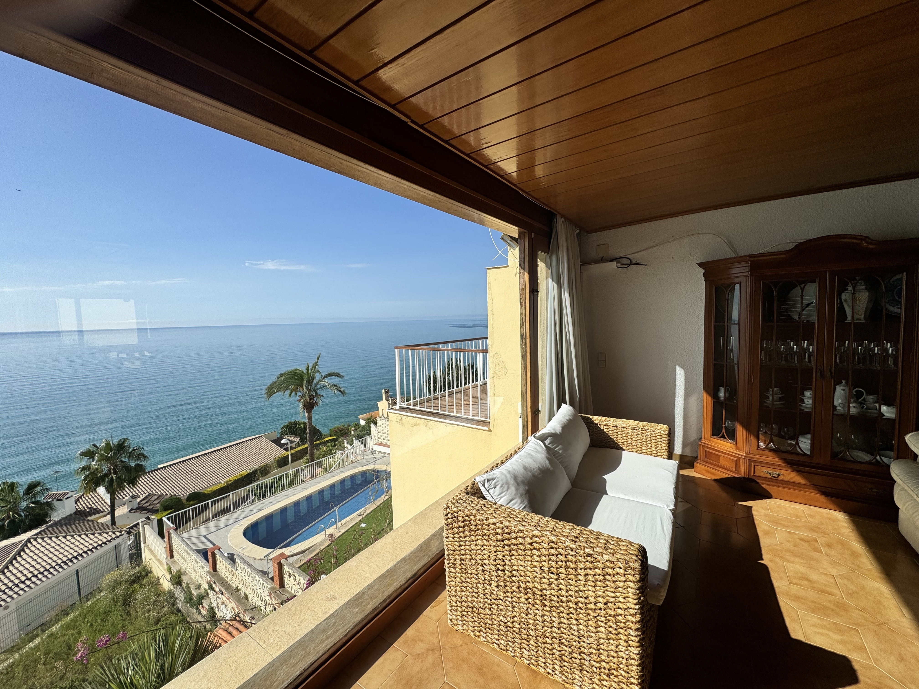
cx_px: 460
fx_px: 372
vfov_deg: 85.7
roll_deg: +2.8
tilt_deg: -2.5
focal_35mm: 14
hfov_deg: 102.1
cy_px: 344
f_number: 2.2
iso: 40
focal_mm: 2.22
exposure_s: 1/1236
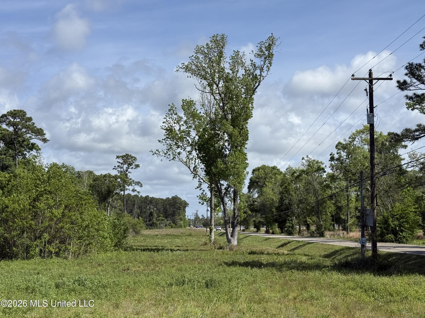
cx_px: 212
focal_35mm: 48
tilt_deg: +6.0
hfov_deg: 39.7
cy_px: 159
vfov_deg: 30.3
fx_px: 589
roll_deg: +0.3
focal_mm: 6.76
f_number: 1.78
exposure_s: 1/7143
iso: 64
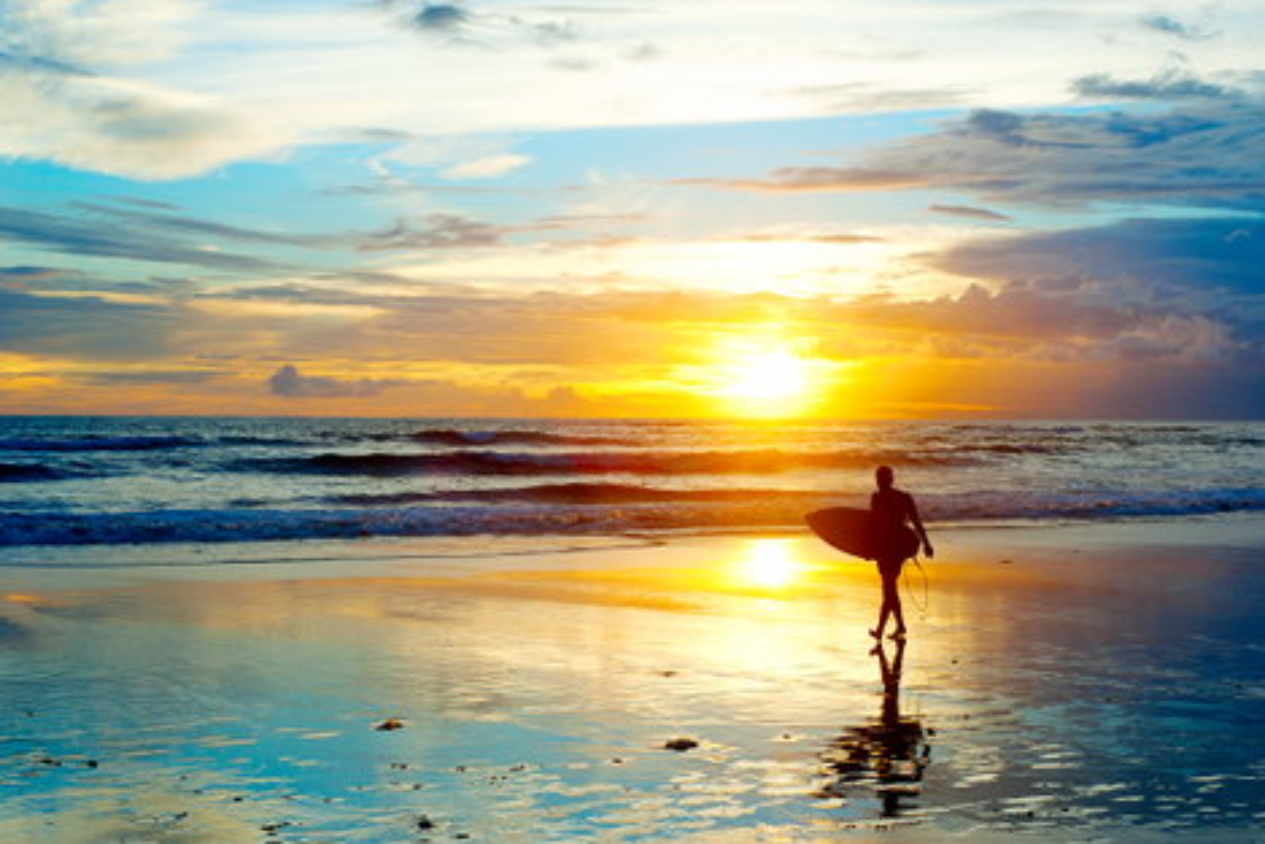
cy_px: 422
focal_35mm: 51
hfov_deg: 38.9
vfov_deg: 26.5
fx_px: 1793
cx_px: 624
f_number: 8
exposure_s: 1/500
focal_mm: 50
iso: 200
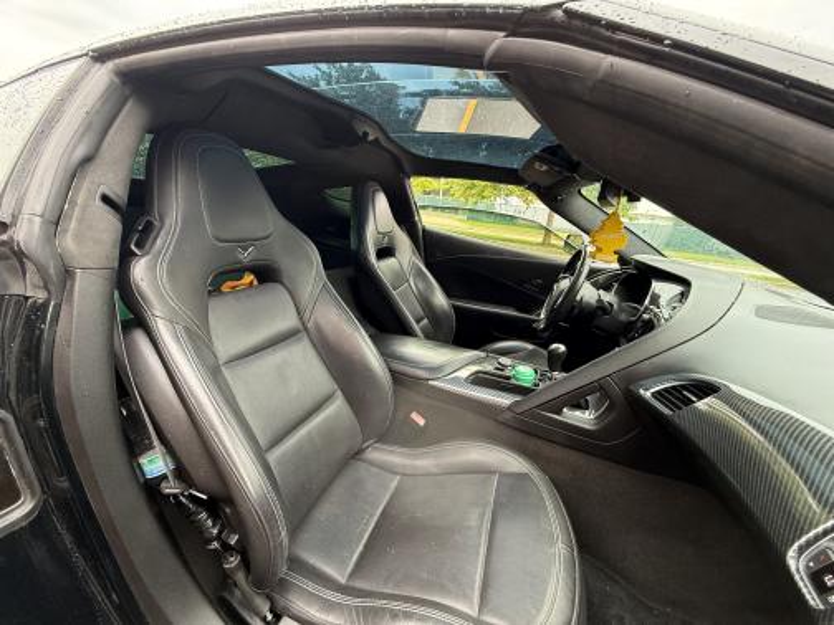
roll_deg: -6.8
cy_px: 312
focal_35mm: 14
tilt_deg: -17.3
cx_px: 417
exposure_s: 1/99
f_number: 2.2
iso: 200
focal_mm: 2.22
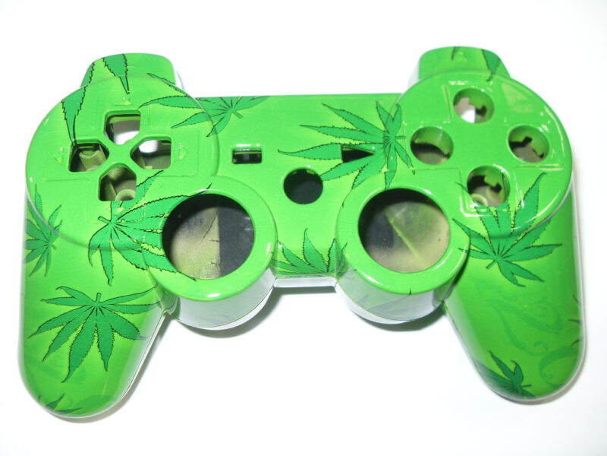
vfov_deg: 40.7
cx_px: 304
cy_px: 228
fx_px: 614
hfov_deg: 52.6
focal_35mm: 35
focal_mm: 6.3
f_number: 2.8
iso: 100
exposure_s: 1/45
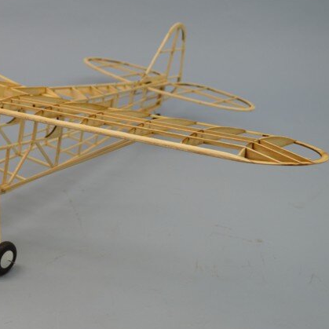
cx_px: 42
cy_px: 147
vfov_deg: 23.7
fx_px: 785
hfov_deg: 23.1
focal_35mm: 73
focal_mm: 30
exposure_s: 1/125
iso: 250
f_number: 5.6
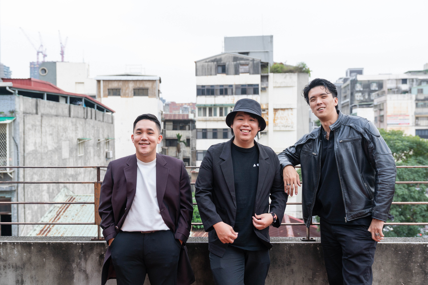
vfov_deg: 38.9
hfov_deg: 55.8
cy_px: 142
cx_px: 214
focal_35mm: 34
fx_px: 404
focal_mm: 34
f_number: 4
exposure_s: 1/200
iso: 320
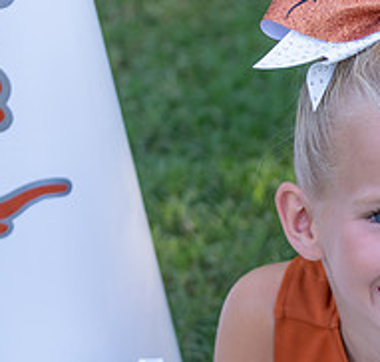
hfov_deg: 7.6
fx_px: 2851
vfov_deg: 7.3
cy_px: 250
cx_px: 351
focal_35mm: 235
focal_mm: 70
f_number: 2.8
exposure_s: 1/320
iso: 200
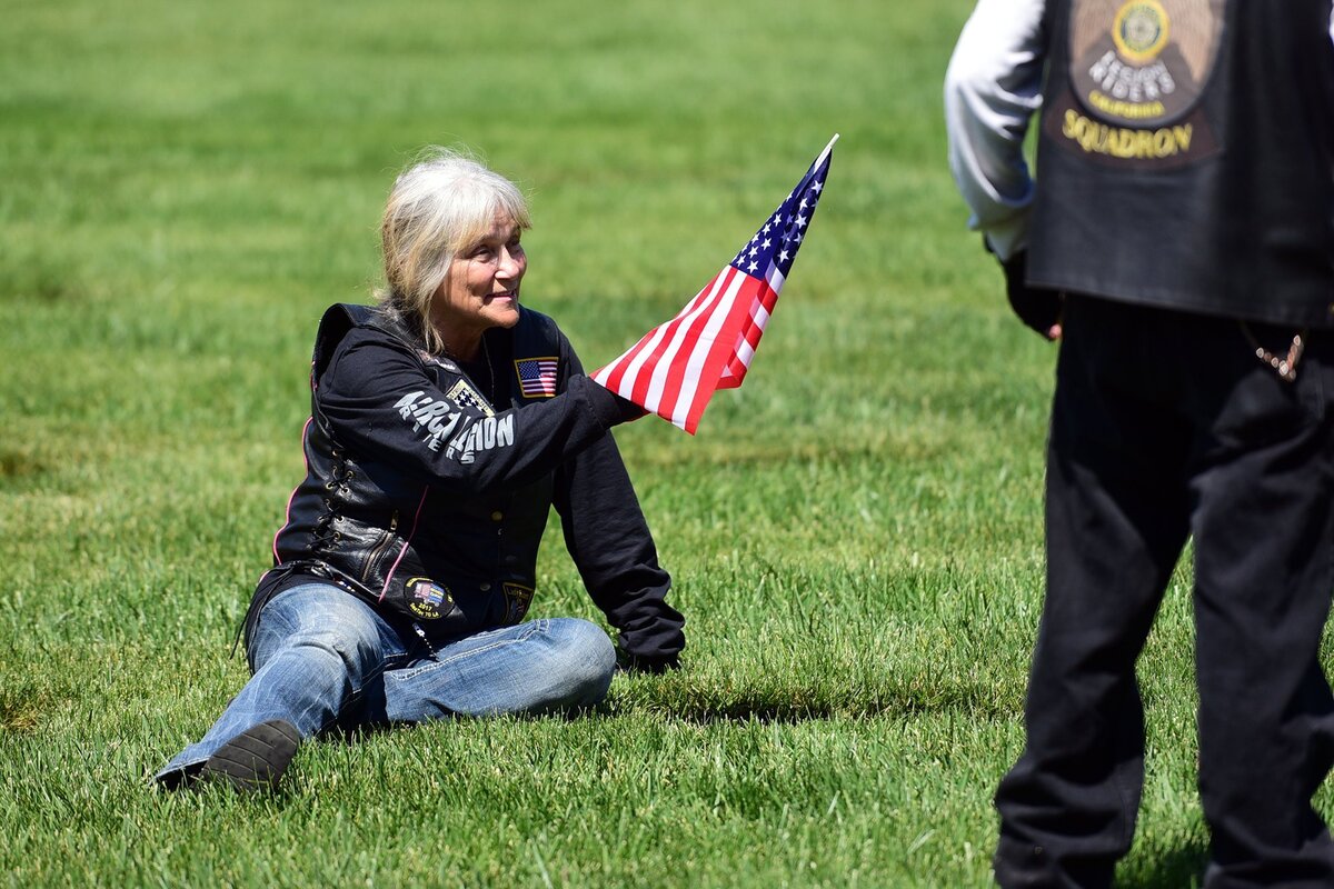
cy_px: 444
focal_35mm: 200
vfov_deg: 6.9
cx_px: 667
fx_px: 7411
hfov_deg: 10.3
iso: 320
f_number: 2.8
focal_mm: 200
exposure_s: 1/4000
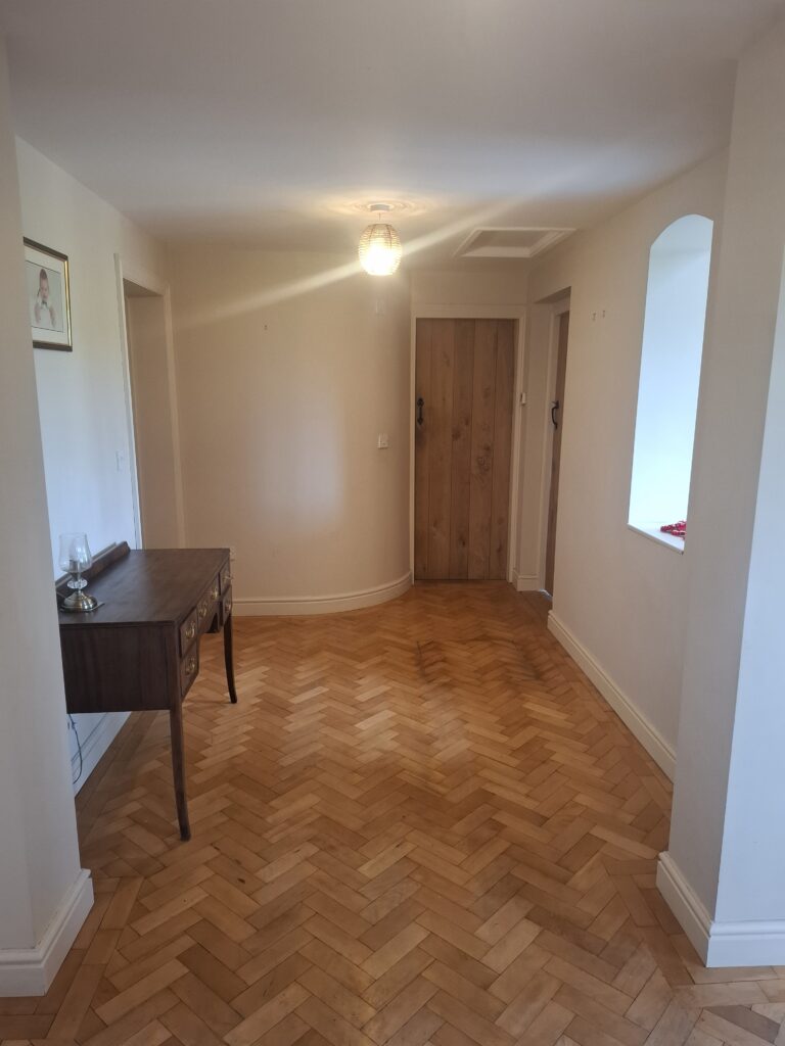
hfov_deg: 58.9
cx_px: 392
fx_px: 695
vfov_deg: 73.9
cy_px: 523
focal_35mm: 23
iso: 320
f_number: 1.8
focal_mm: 5.54
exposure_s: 1/60
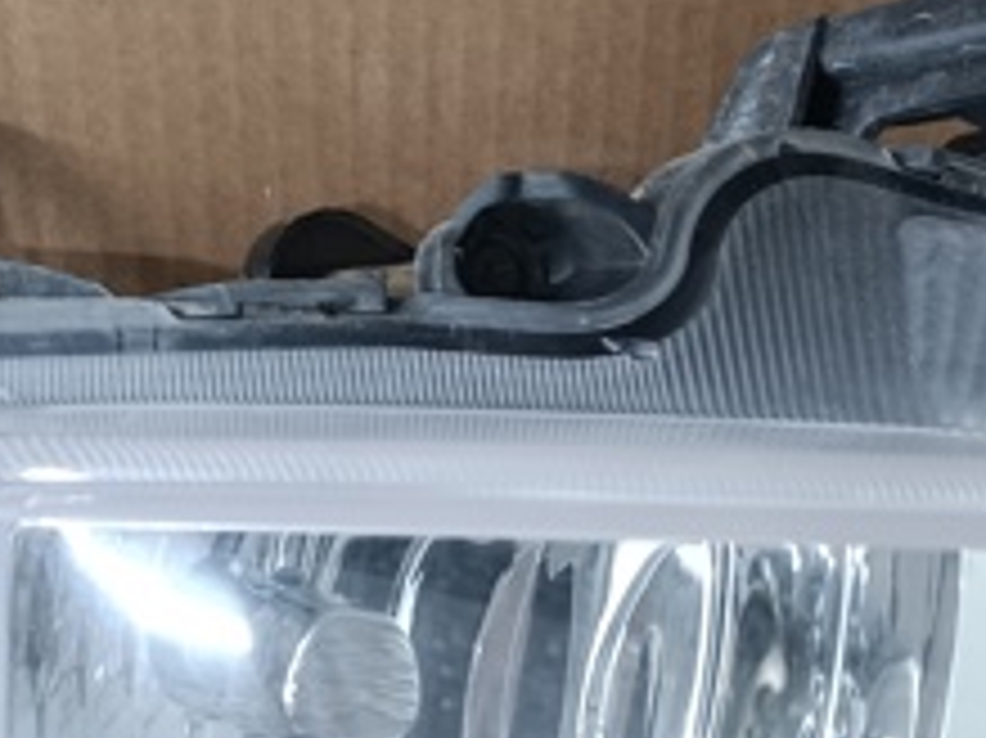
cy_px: 731
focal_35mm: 70
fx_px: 1993
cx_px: 648
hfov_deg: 27.6
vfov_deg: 20.4
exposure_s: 1/33.3
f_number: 1.65
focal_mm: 6.14
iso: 1067
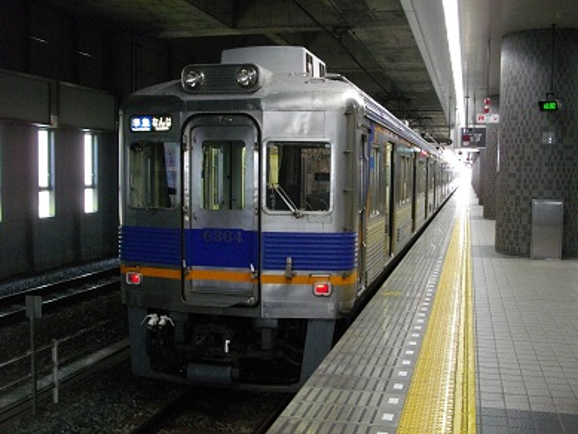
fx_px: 668
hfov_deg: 46.8
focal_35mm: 40
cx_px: 289
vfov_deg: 36.0
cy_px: 217
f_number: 3.2
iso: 514
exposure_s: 1/50
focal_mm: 7.1
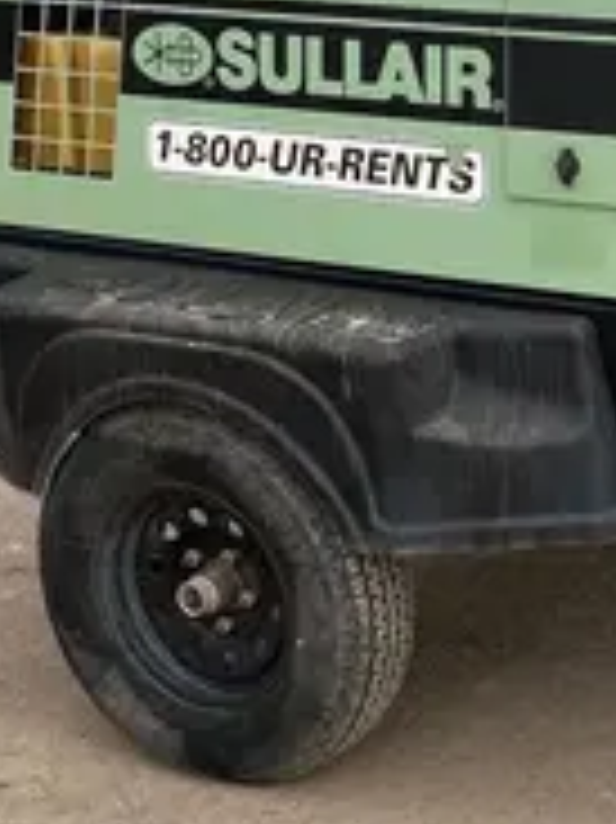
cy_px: 435
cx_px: 832
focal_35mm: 104
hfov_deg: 13.6
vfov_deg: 18.9
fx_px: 2470
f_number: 1.8
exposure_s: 1/594
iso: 32
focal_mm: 4.25
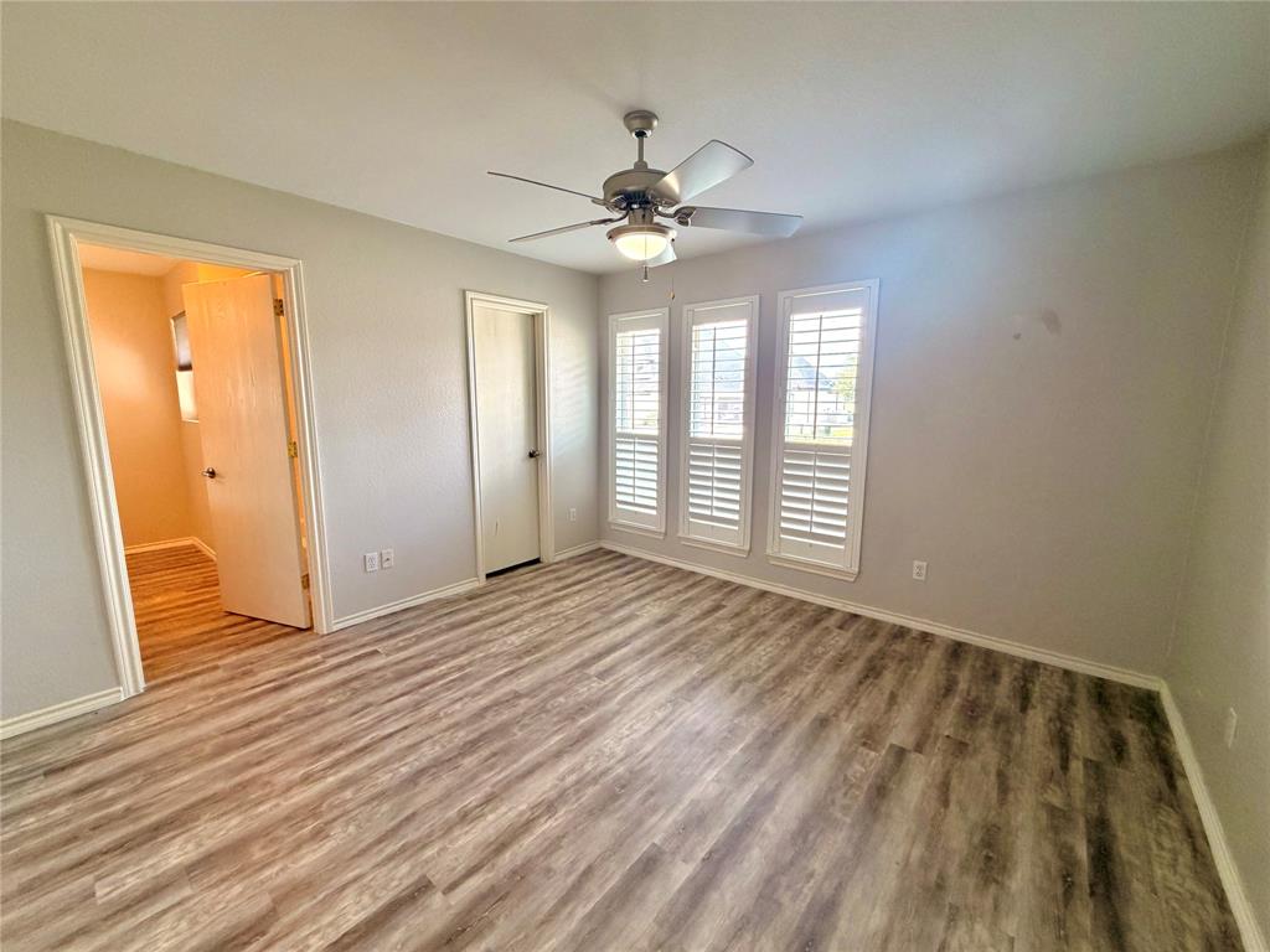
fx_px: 514
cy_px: 476
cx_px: 635
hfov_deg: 102.1
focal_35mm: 14
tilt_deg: -9.0
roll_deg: +0.3
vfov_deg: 85.7
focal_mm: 2.22
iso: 250
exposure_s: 1/120
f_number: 2.2
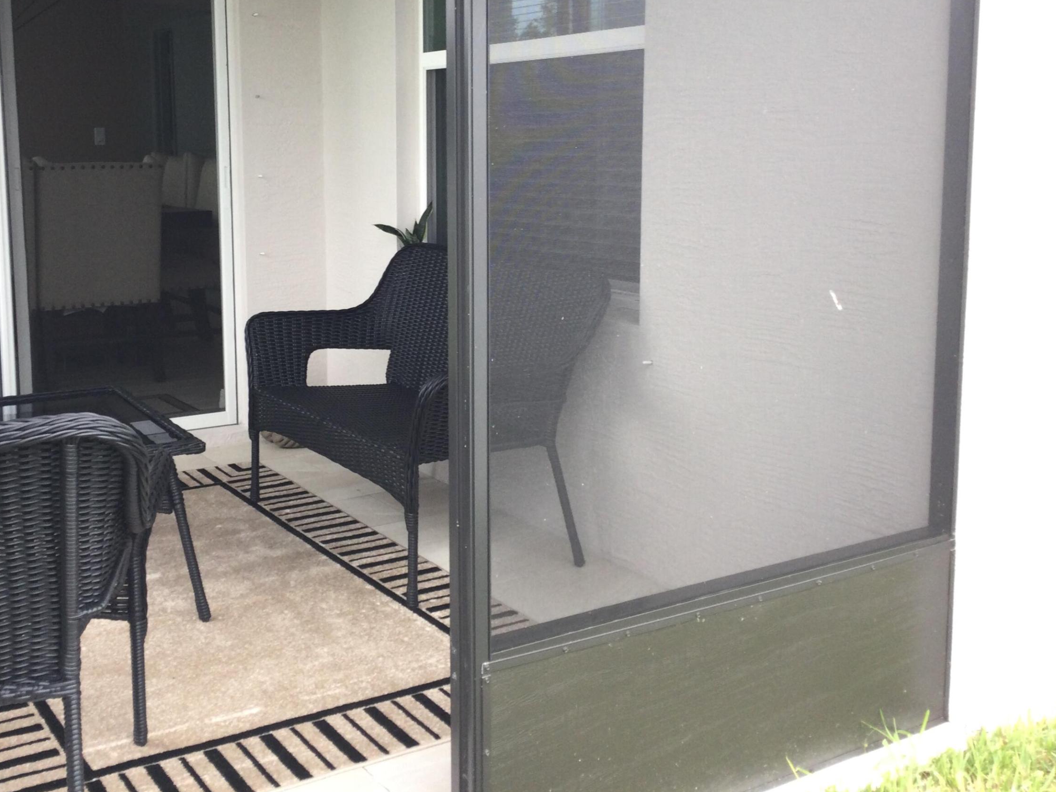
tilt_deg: -7.2
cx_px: 396
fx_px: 1220
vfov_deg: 35.7
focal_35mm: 40
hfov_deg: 46.4
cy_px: 286
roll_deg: -1.0
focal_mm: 3.3
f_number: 2.4
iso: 40
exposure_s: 1/120
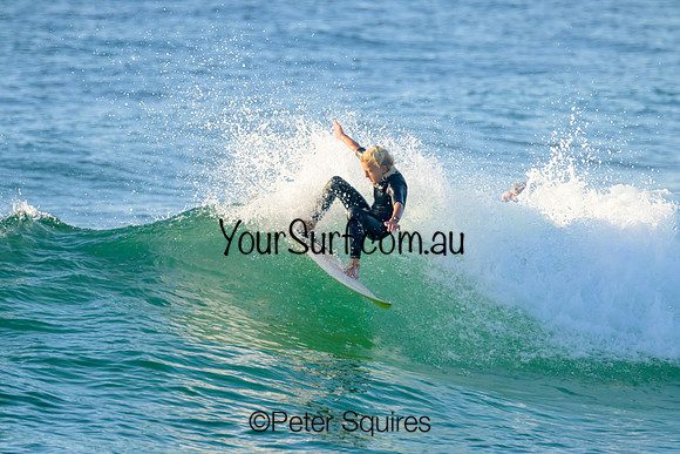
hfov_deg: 2.6
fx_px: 15114
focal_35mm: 800
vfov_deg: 1.7
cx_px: 340
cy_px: 227
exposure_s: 1/2000
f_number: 11
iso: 2200
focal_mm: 800
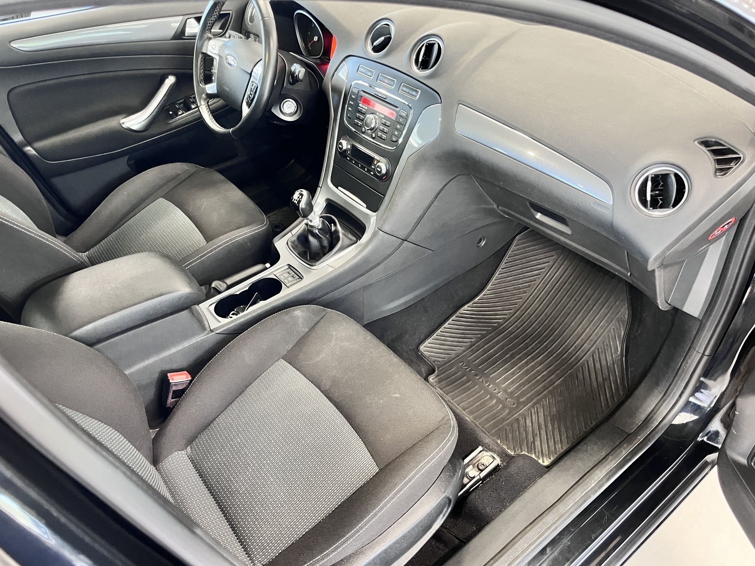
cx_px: 378
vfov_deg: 53.1
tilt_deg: -41.3
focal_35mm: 26
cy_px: 283
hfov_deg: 67.3
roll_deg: +2.9
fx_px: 567
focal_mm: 5.1
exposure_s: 1/50
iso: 320
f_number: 1.6
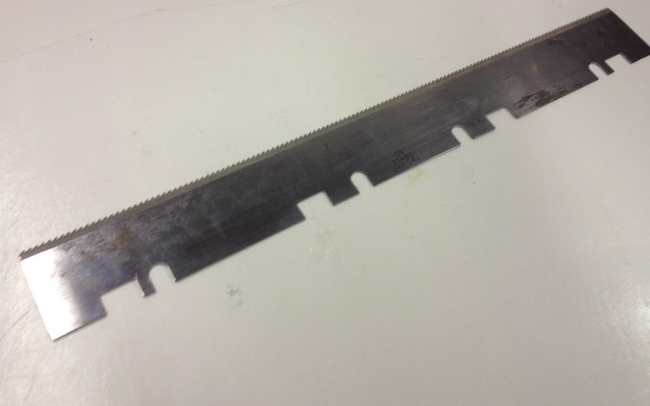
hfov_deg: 51.5
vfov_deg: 33.5
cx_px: 325
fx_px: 673
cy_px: 169
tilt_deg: -56.0
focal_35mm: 38
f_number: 2.4
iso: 50
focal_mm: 4.28
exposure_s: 1/20
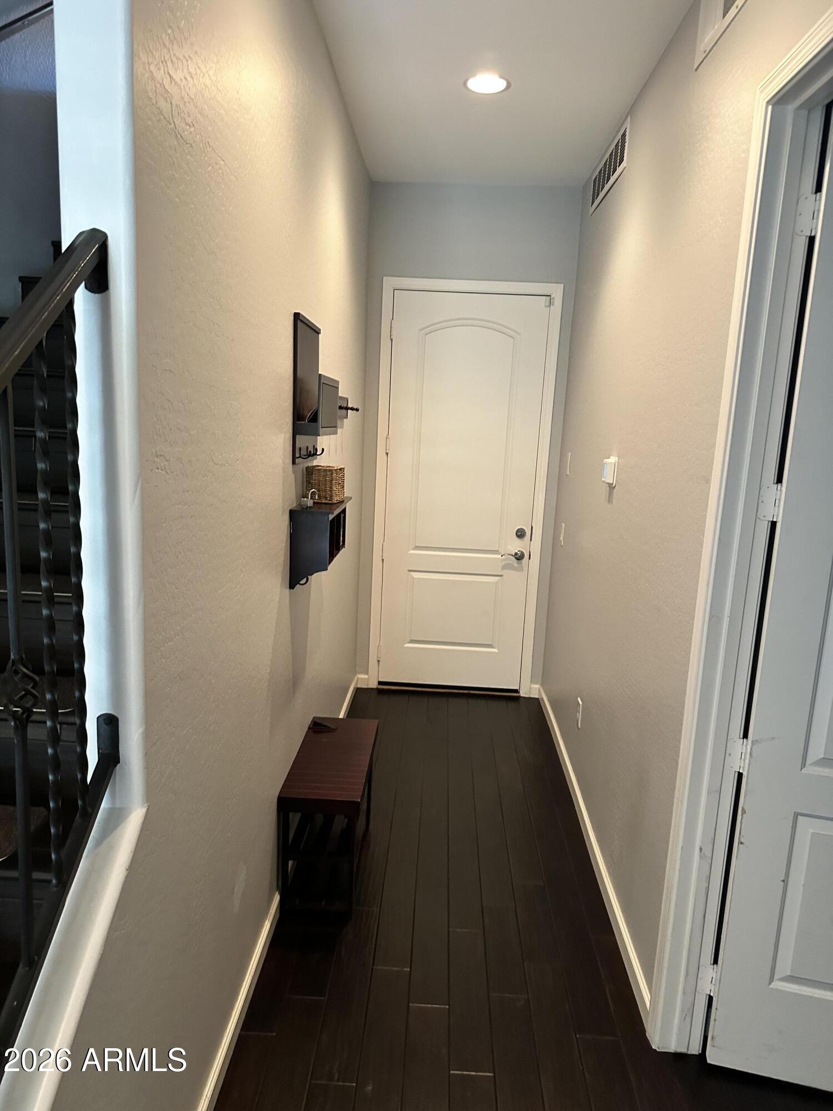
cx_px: 416
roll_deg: -3.9
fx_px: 770
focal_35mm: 24
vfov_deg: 71.6
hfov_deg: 56.8
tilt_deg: -10.9
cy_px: 556
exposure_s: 1/60
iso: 500
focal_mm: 6.86
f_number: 1.78
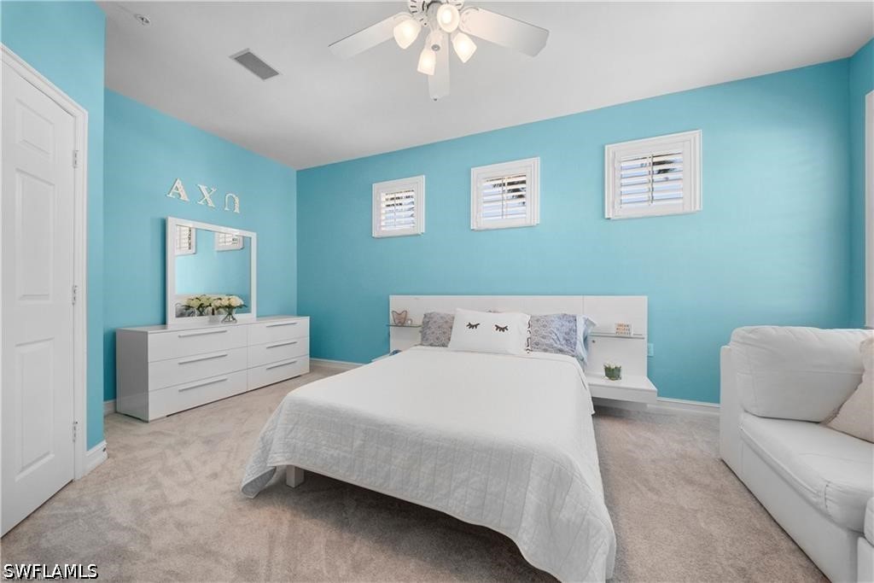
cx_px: 437
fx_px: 291
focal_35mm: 12
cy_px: 292
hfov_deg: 112.6
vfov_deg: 90.0
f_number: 9
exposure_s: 1/25
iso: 2000
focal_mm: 12
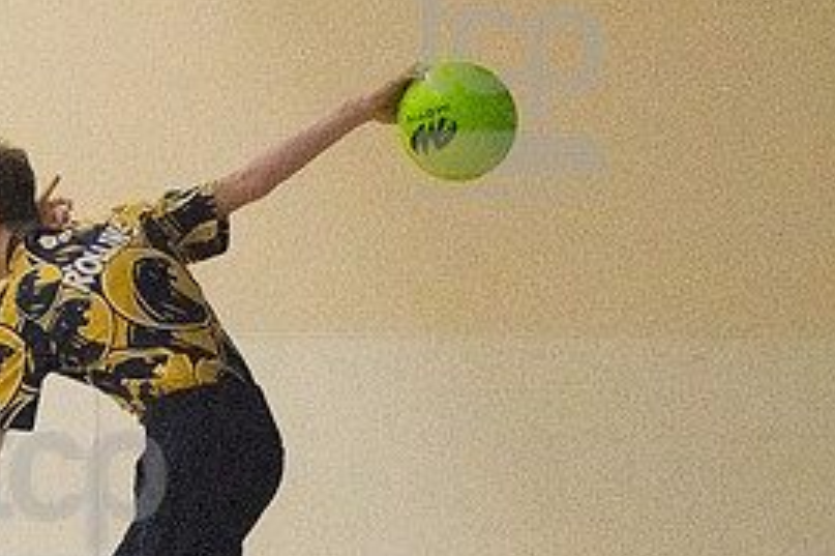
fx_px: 6745
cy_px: 519
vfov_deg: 4.7
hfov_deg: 7.1
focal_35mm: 291
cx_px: 71
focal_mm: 90
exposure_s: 1/1250
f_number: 4.5
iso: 10000
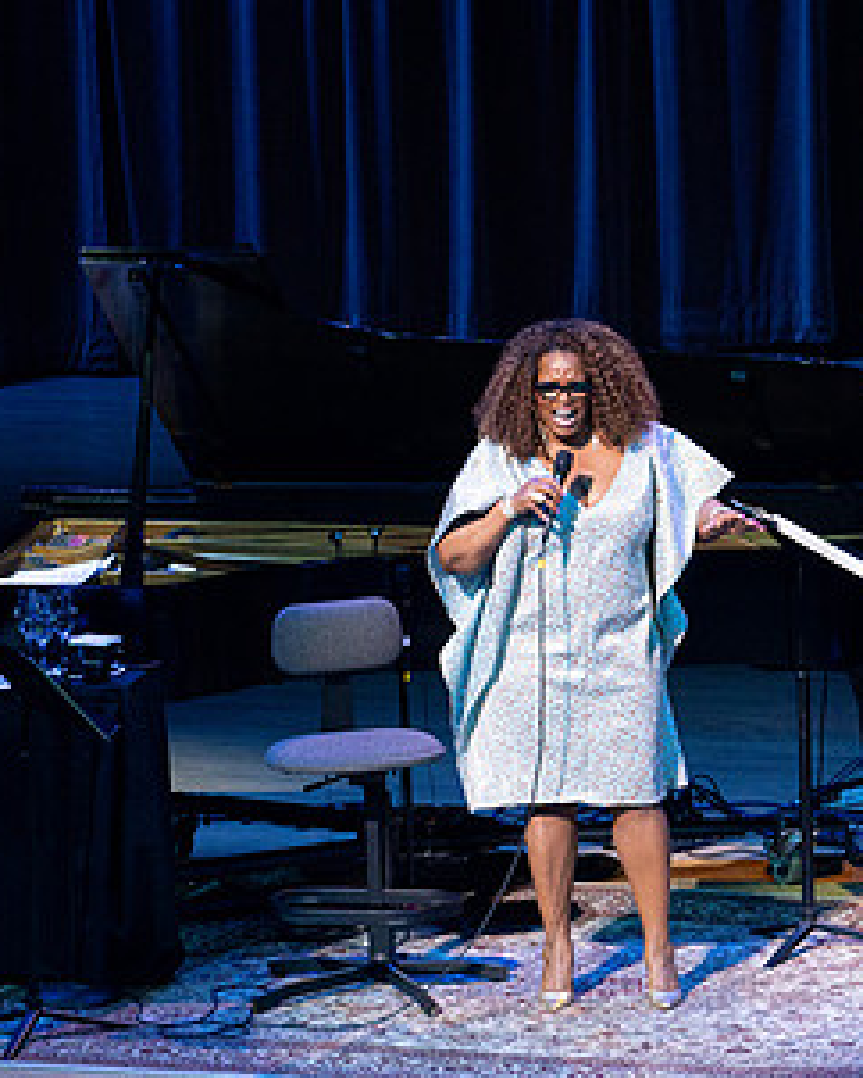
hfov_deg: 4.3
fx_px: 11482
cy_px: 548
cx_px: 524
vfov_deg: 5.4
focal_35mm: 360
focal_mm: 200
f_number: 5.6
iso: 2500
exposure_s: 1/320
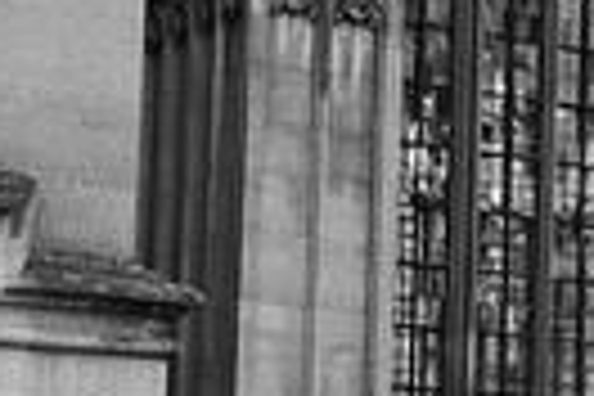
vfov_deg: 8.0
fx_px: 2838
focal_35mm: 172
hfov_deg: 11.5
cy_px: 349
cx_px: 846
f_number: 4
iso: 200
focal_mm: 39
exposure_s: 1/400
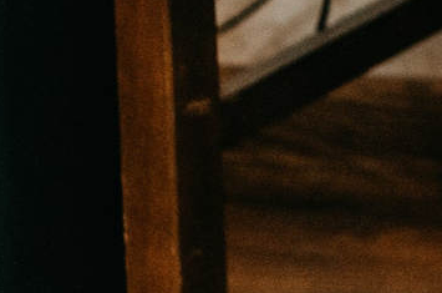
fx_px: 5268
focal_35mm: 430
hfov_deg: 4.6
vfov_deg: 3.1
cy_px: -622
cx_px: 1208
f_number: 4
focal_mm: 55
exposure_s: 1/160
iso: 200
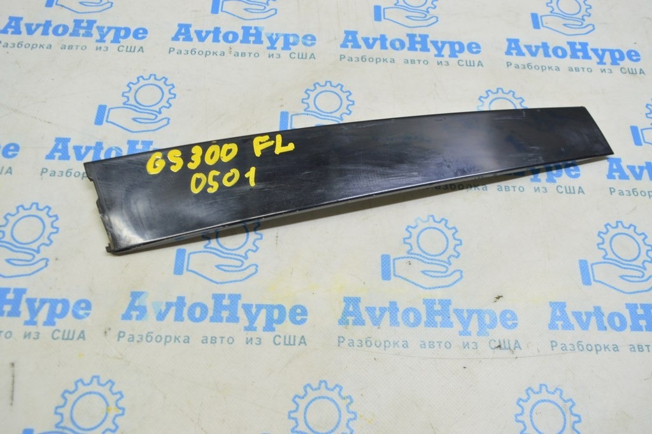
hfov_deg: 62.0
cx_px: 326
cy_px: 217
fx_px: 543
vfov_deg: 43.5
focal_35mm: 30
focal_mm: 20
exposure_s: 1/20
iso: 400
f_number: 5.6
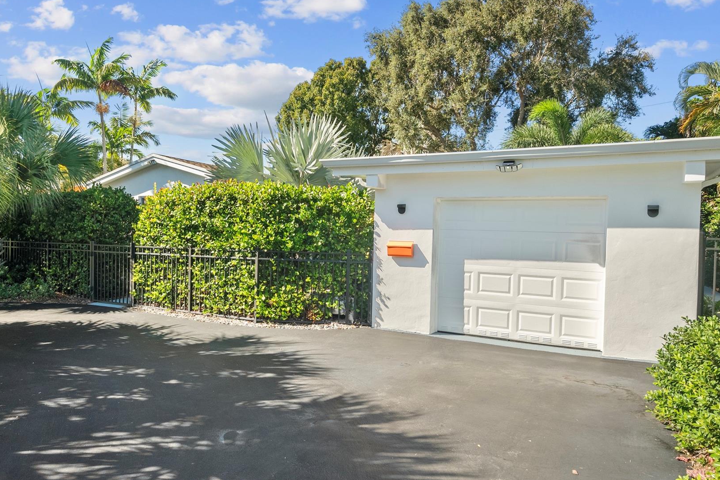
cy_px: 256
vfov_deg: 53.1
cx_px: 354
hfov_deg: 73.7
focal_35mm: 24
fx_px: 480
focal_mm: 19
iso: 2000
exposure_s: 1/125
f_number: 8
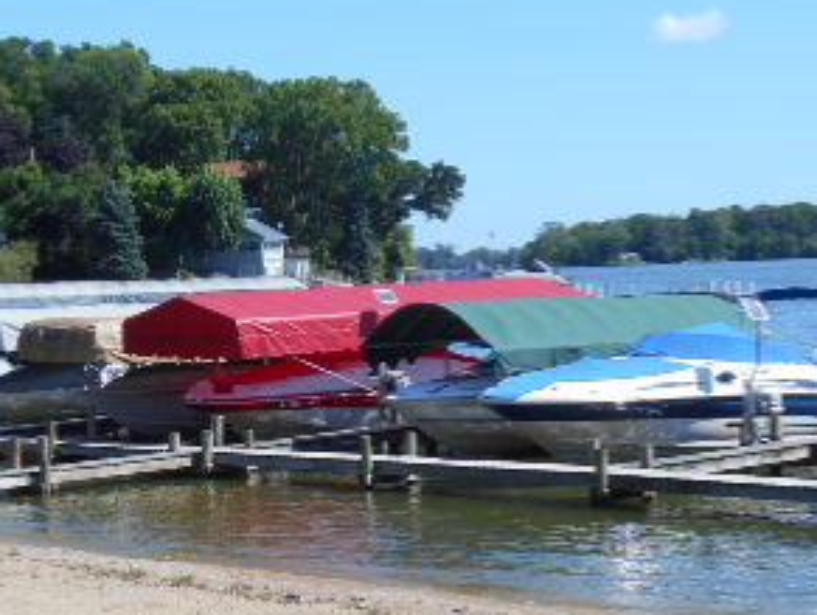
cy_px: 410
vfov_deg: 14.7
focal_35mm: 101
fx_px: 2387
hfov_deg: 19.3
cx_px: 197
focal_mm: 8.3
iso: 80
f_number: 4
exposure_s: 1/500
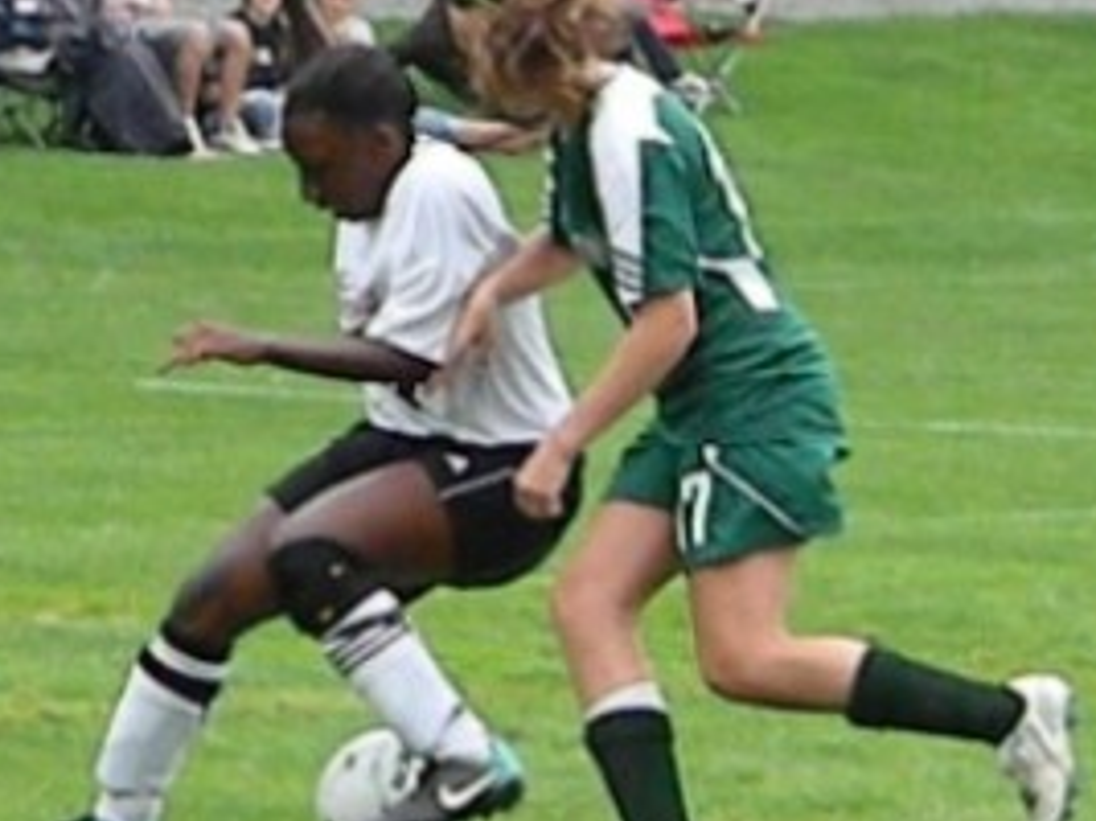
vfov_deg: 7.8
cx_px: 552
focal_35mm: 190
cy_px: 392
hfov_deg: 10.4
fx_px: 6013
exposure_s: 1/781
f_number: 5
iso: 640
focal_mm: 26.8
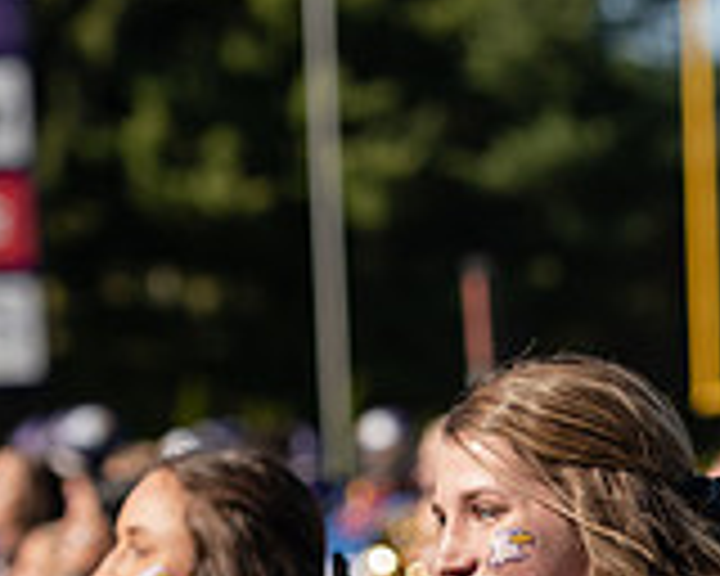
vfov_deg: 4.6
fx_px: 7117
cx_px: 598
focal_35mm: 334
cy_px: 596
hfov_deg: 5.8
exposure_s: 1/1250
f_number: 3.5
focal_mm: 98
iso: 125
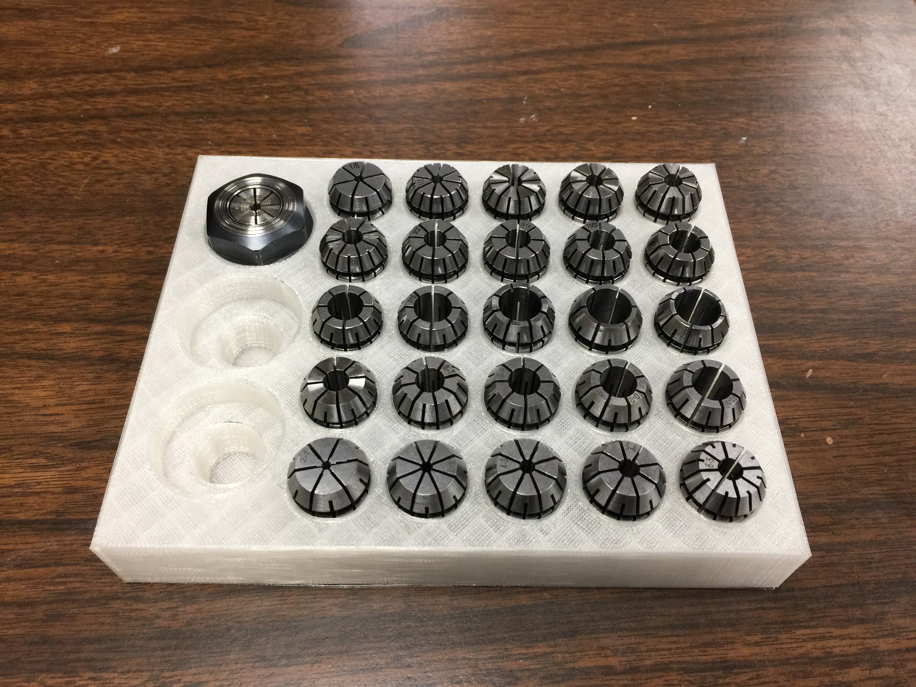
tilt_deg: -54.9
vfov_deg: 48.2
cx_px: 458
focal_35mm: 29
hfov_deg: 61.7
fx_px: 767
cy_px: 344
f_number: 2.2
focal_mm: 4.15
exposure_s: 1/30
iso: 40
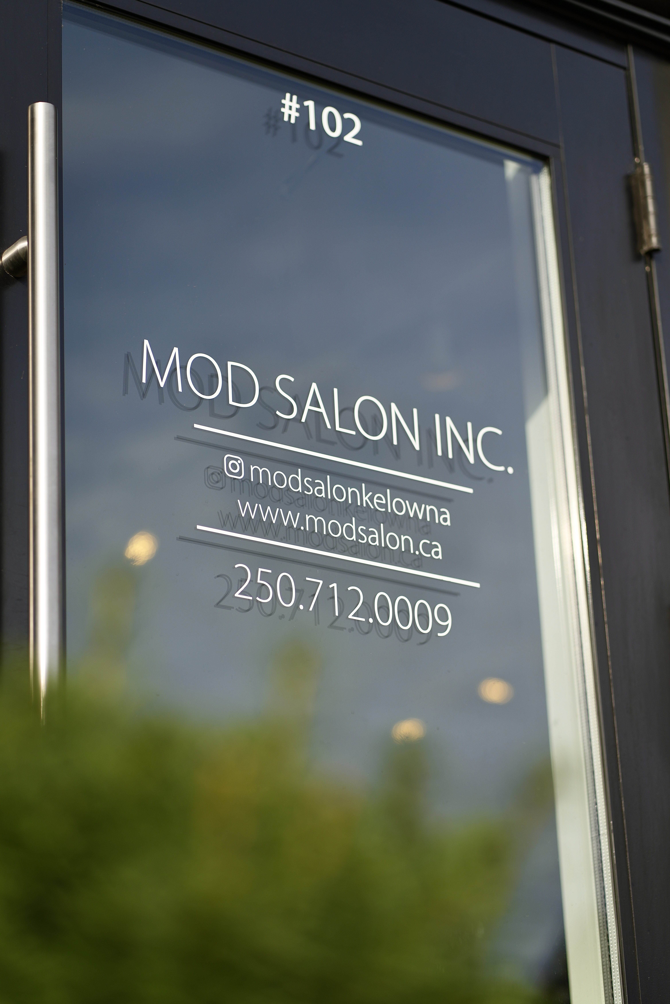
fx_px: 2373
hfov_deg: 16.1
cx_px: 335
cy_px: 502
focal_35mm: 85
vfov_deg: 23.9
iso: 100
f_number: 2.5
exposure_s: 1/1250
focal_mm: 85
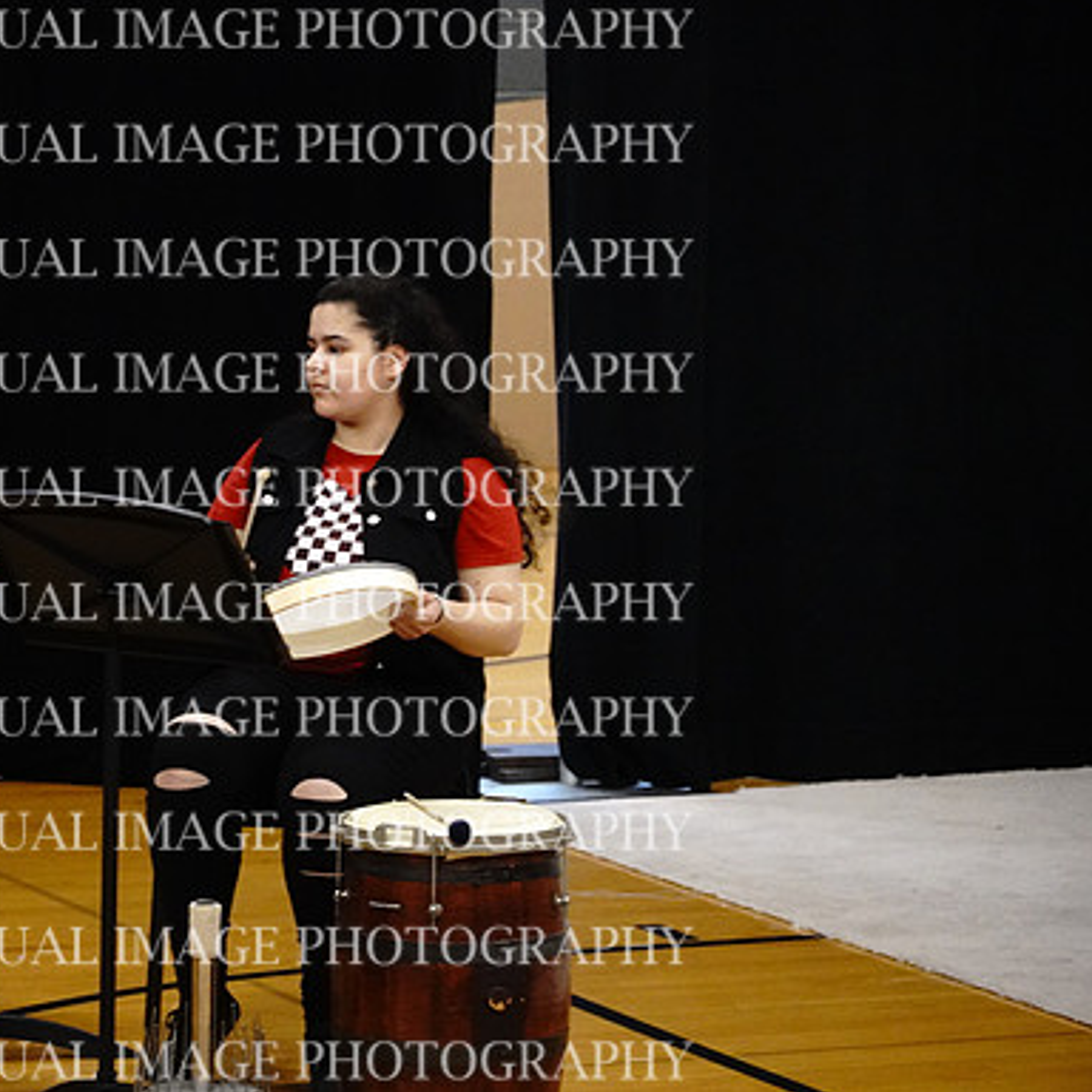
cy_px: 545
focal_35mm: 237
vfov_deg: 7.4
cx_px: 282
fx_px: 8446
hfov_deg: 7.4
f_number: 5.6
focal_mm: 123
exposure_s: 1/125
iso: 8000
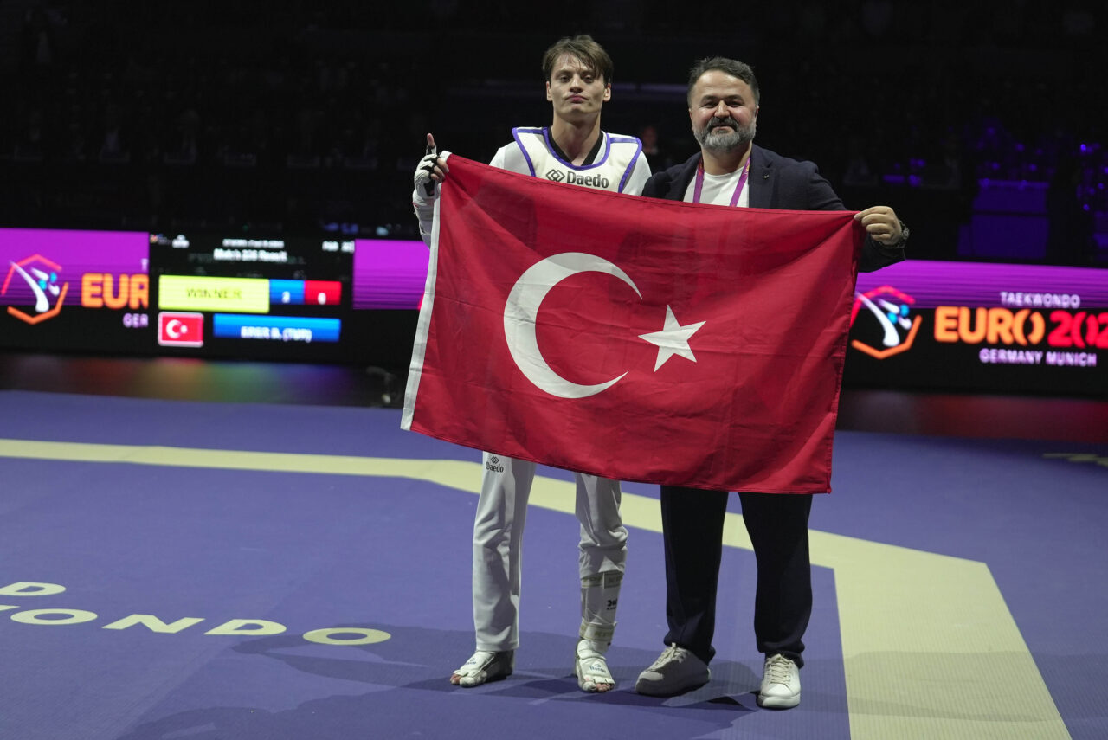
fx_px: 2156
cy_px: 370
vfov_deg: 19.5
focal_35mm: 70
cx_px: 554
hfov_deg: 28.8
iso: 3200
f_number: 3.2
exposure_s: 1/1000
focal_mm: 70
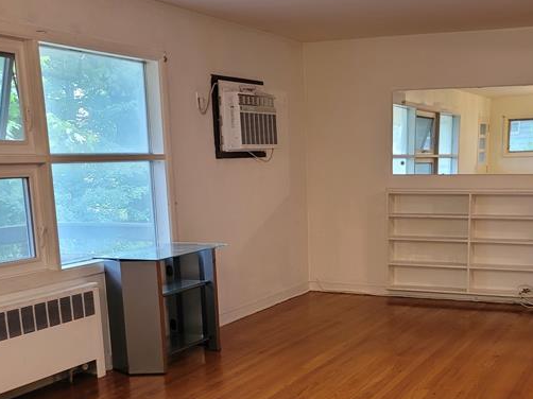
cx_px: 359
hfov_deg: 37.1
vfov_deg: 27.9
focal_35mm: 51
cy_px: 323
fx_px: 785
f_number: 1.8
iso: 320
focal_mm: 7
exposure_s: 1/40
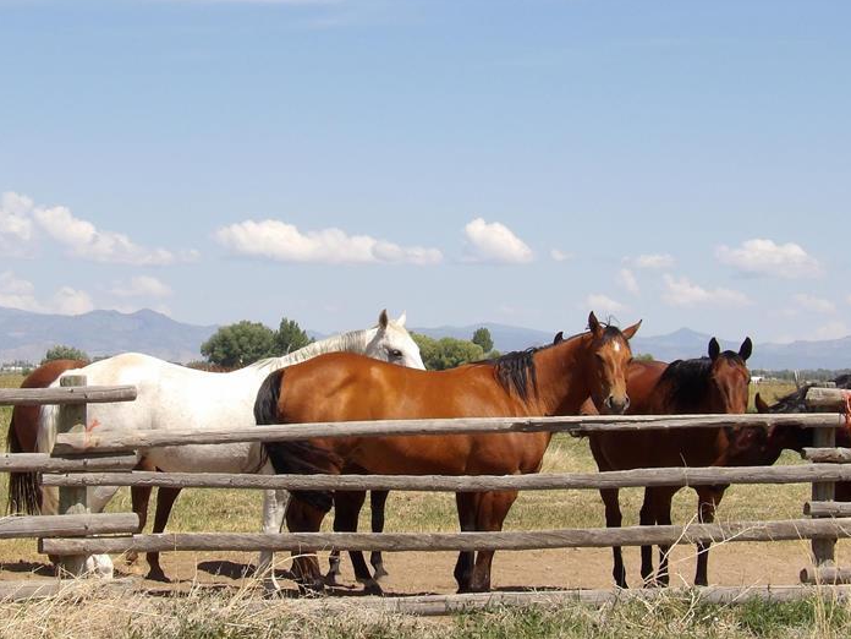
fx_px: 3073
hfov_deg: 15.8
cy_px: 271
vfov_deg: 11.9
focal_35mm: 125
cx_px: 406
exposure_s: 1/275
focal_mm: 15.3
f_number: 7.2
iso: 100
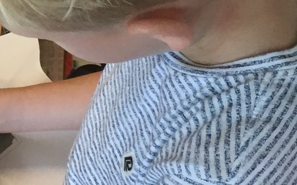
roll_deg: +7.9
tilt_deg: -39.3
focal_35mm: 138
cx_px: -85
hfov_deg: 14.5
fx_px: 1117
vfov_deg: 9.5
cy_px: 16
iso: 50
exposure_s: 1/33
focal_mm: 4.15
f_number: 2.2
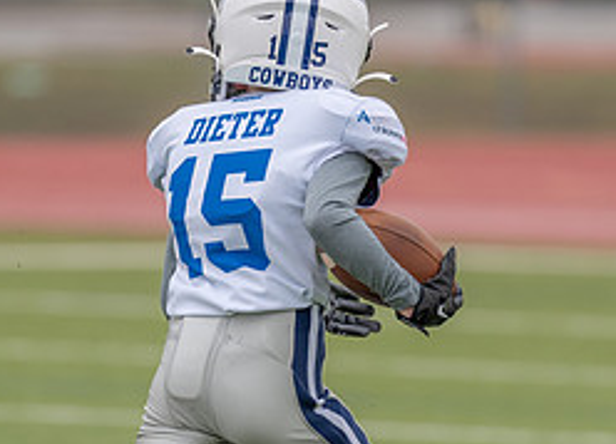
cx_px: 288
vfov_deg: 2.4
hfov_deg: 3.3
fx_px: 10780
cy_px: 301
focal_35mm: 614
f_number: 2.8
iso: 200
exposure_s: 1/1250
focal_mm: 200
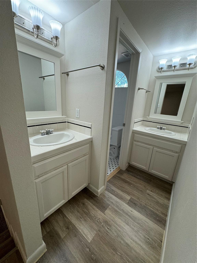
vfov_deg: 102.1
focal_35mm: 14
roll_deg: -3.9
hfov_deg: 85.7
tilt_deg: -15.6
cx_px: 98
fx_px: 106
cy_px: 132
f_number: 2.2
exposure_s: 1/120
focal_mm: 2.22
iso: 125
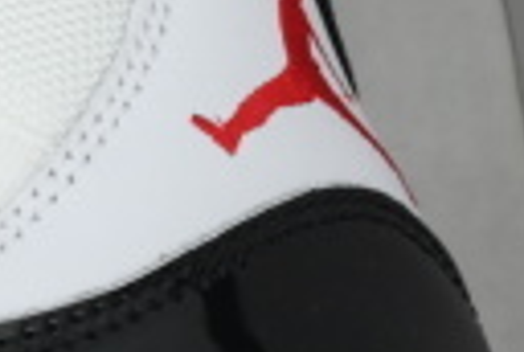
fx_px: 2774
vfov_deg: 7.3
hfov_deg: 9.5
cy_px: 125
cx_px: -761
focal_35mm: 190
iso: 400
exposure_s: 1/100
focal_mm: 30.5
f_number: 10
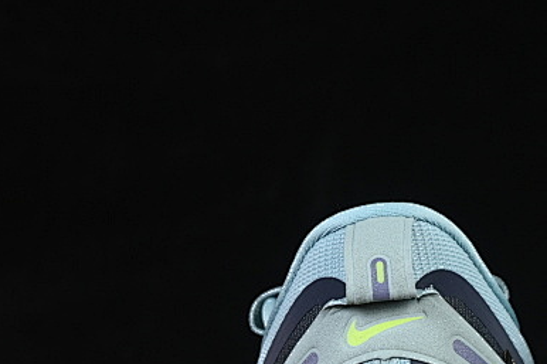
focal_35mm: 210
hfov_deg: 9.7
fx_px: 3189
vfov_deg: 6.5
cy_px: 339
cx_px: 587
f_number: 7.1
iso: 160
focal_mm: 50
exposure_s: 1/60
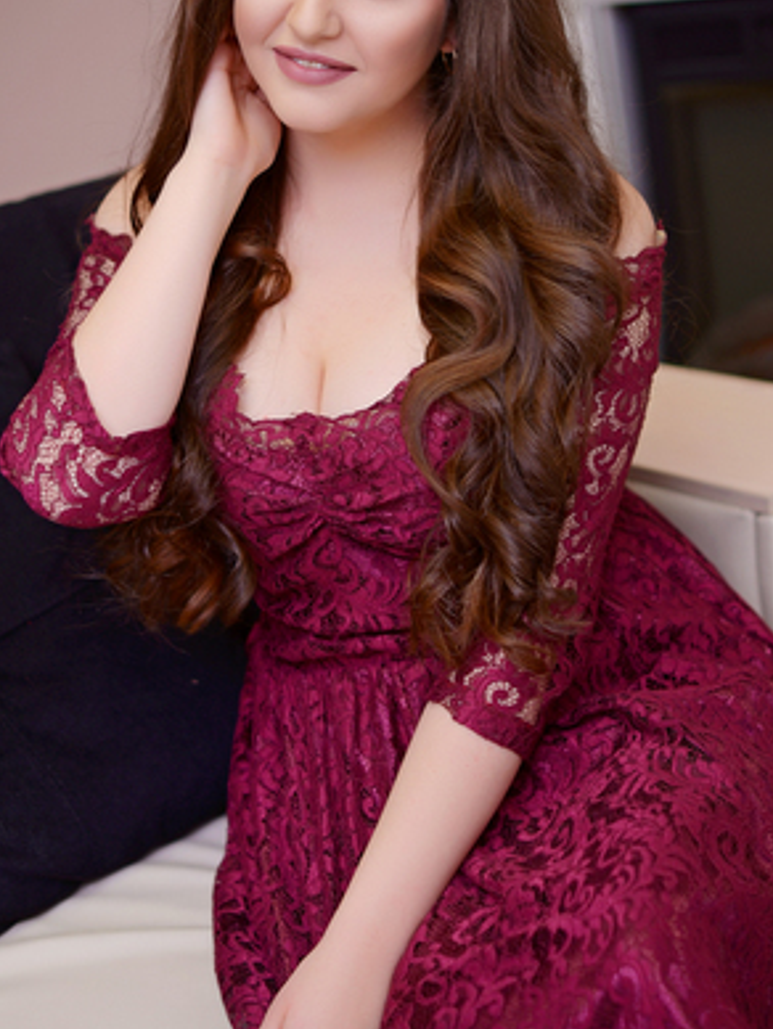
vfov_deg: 26.3
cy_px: 427
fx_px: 2202
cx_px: 487
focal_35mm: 74
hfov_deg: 19.9
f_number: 2
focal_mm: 50
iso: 64
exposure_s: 1/125
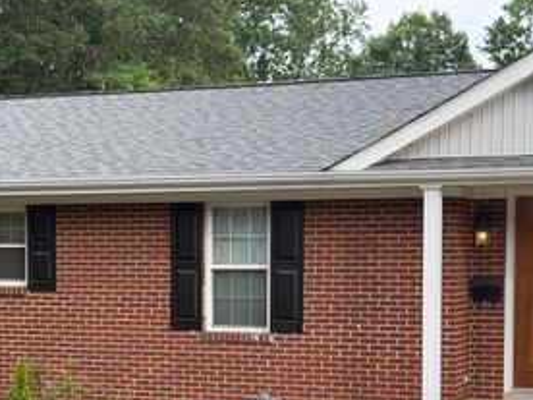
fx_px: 1340
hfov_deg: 22.5
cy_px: 347
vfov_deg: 16.8
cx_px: 230
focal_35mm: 87
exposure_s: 1/405
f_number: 1.78
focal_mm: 6.76
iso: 64
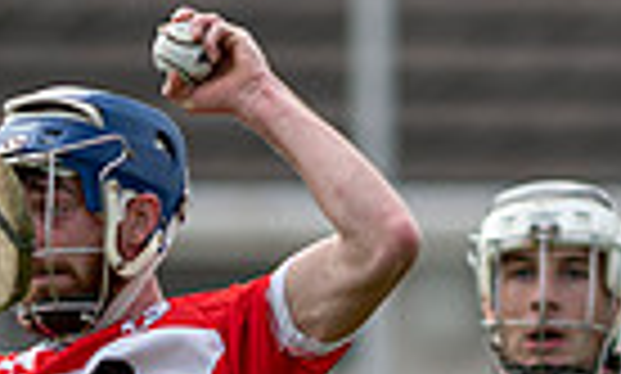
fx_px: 42556
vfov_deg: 0.5
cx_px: 624
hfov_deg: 0.8
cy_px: 395
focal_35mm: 2541
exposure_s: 1/1600
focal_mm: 300
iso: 100
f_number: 2.8
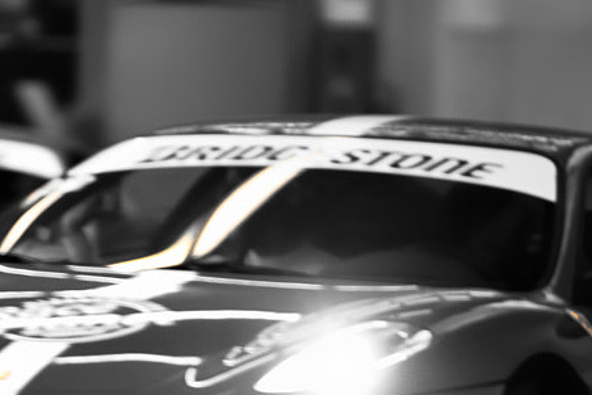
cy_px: 525
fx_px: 11662
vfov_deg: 1.9
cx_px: 0
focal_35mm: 709
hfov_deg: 2.9
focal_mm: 200
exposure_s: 1/60
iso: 500
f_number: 2.8
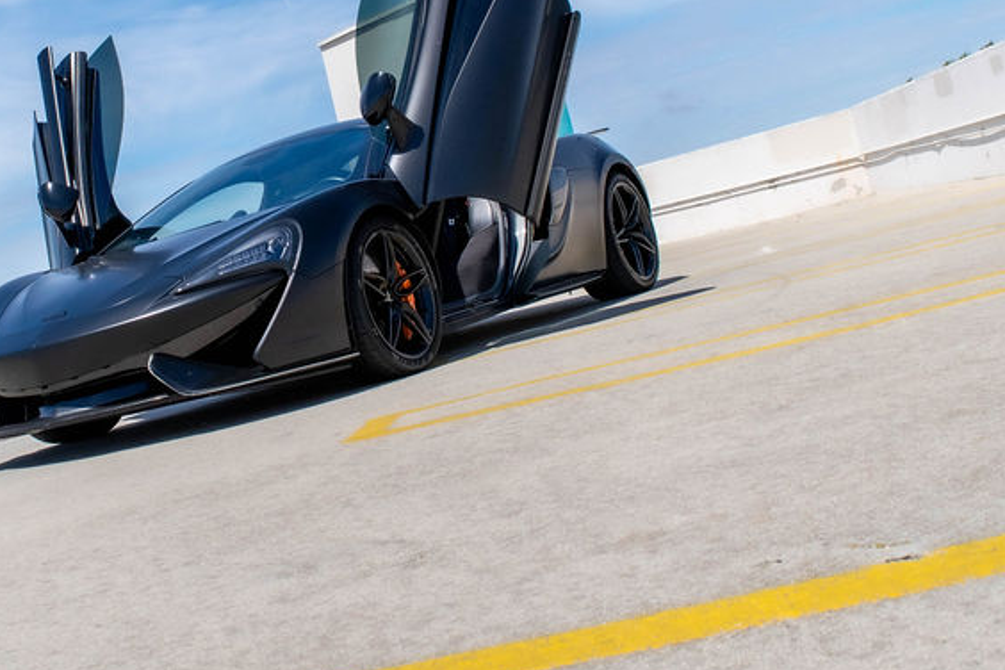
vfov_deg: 27.1
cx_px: 278
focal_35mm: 49
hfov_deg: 39.5
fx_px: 1368
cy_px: 161
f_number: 8
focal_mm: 18
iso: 360
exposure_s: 1/2000
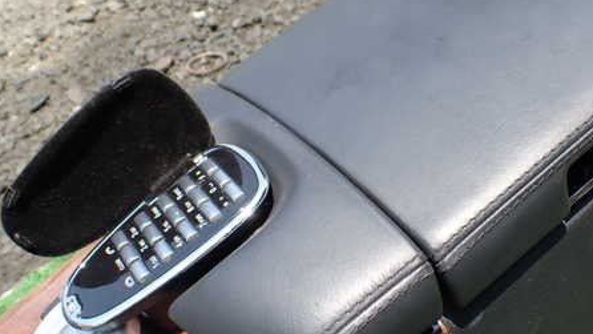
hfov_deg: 45.7
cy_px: 165
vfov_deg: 27.1
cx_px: 395
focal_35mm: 44
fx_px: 692
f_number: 3.2
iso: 100
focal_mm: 5.4
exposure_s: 1/500
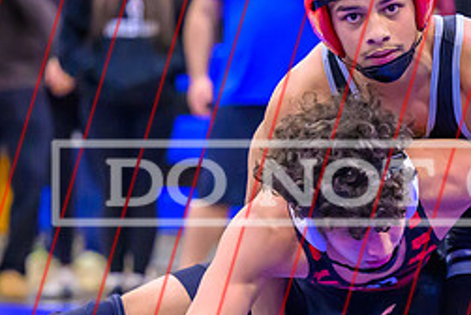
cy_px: 225
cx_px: 428
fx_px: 3720
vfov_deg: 4.9
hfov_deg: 7.2
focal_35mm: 284
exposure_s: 1/640
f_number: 2.8
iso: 6400
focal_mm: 96
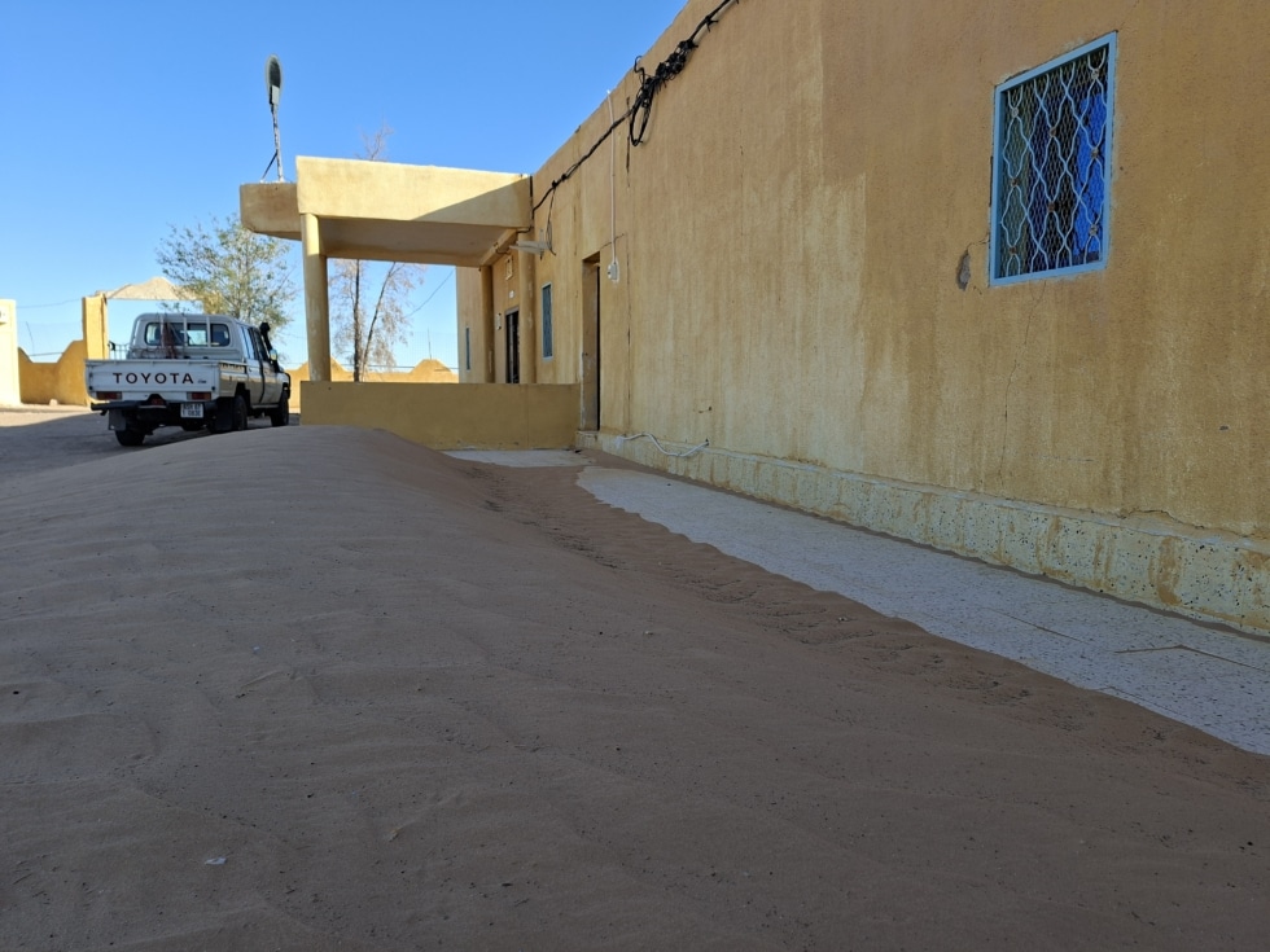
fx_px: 844
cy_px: 476
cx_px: 635
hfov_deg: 73.9
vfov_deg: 58.9
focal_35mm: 23
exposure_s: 1/1079
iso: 40
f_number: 1.8
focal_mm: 5.54
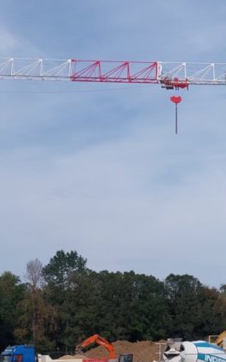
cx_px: 267
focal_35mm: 64
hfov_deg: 19.2
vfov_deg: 31.3
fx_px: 631
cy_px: 284
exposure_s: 1/1377
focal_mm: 5.23
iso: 25
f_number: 1.8
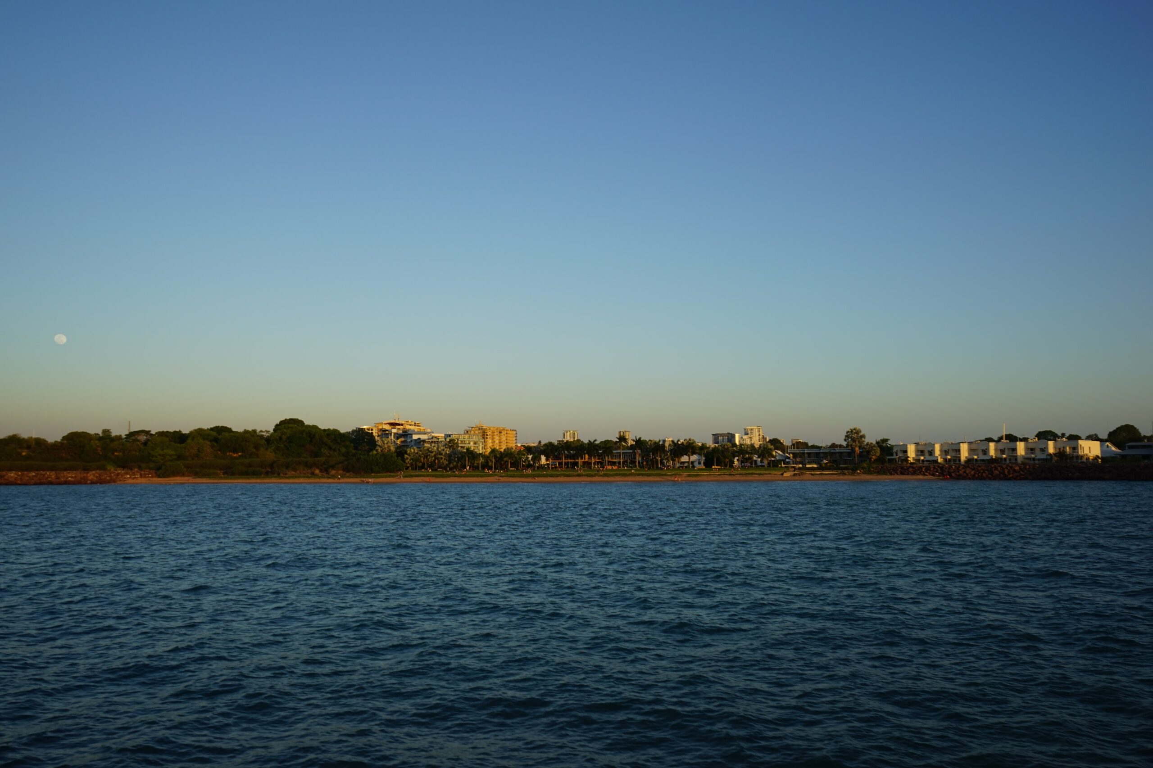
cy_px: 384
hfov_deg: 65.5
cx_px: 576
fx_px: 897
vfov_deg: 46.4
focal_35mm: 28
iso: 100
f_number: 9
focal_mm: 28
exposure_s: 1/100
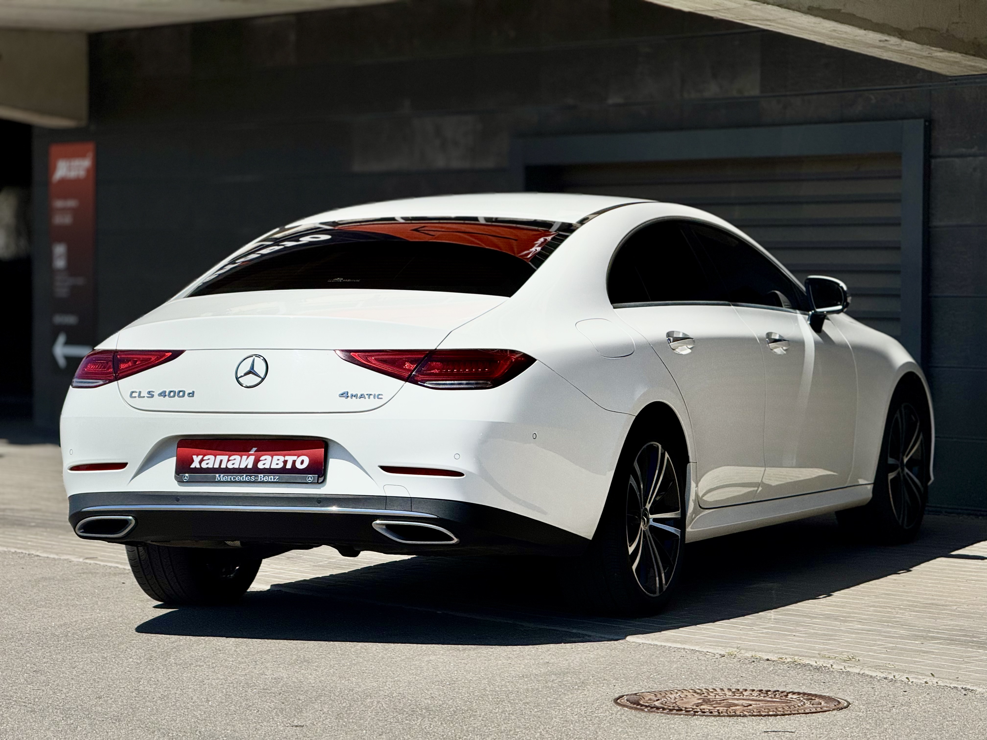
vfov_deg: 12.3
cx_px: 494
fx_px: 3422
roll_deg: -0.2
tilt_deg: -1.2
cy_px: 370
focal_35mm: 120
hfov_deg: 16.4
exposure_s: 1/4651
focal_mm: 15.66
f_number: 2.8
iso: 40
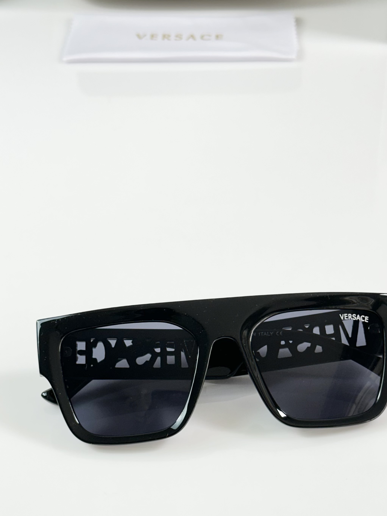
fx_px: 1059
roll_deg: +2.0
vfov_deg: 27.1
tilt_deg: -43.5
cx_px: 226
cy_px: 371
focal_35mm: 71
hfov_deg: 20.7
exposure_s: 1/103
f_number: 1.78
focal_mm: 6.86
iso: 40
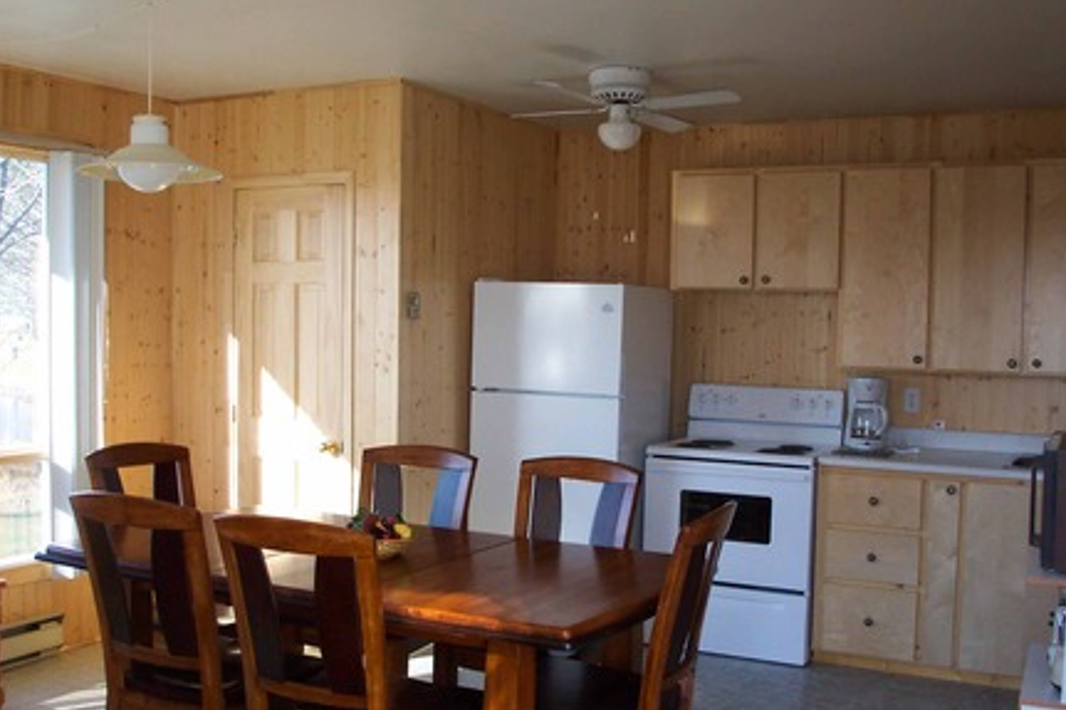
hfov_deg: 49.6
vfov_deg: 34.2
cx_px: 507
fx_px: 1154
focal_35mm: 39
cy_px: 383
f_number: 2.8
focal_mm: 7.5
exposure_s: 1/180
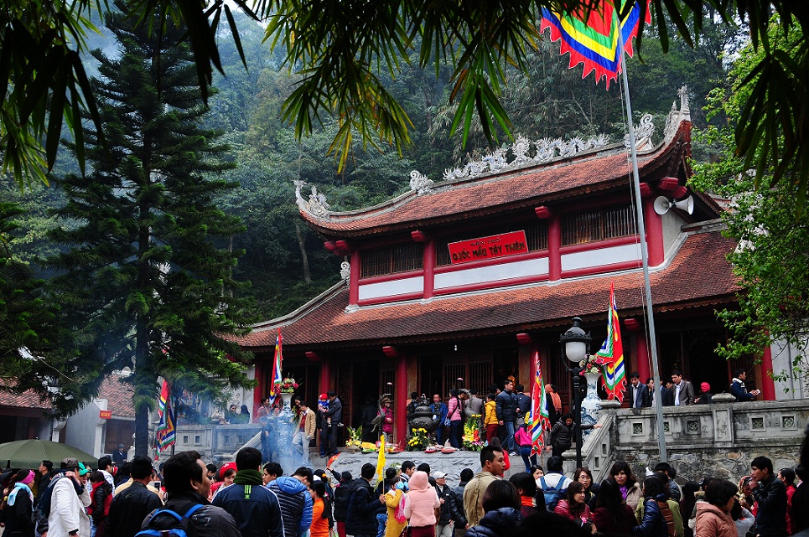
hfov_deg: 53.2
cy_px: 268
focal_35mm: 36
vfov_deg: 36.8
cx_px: 404
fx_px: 808
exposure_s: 1/200
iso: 400
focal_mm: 24
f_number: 4.5
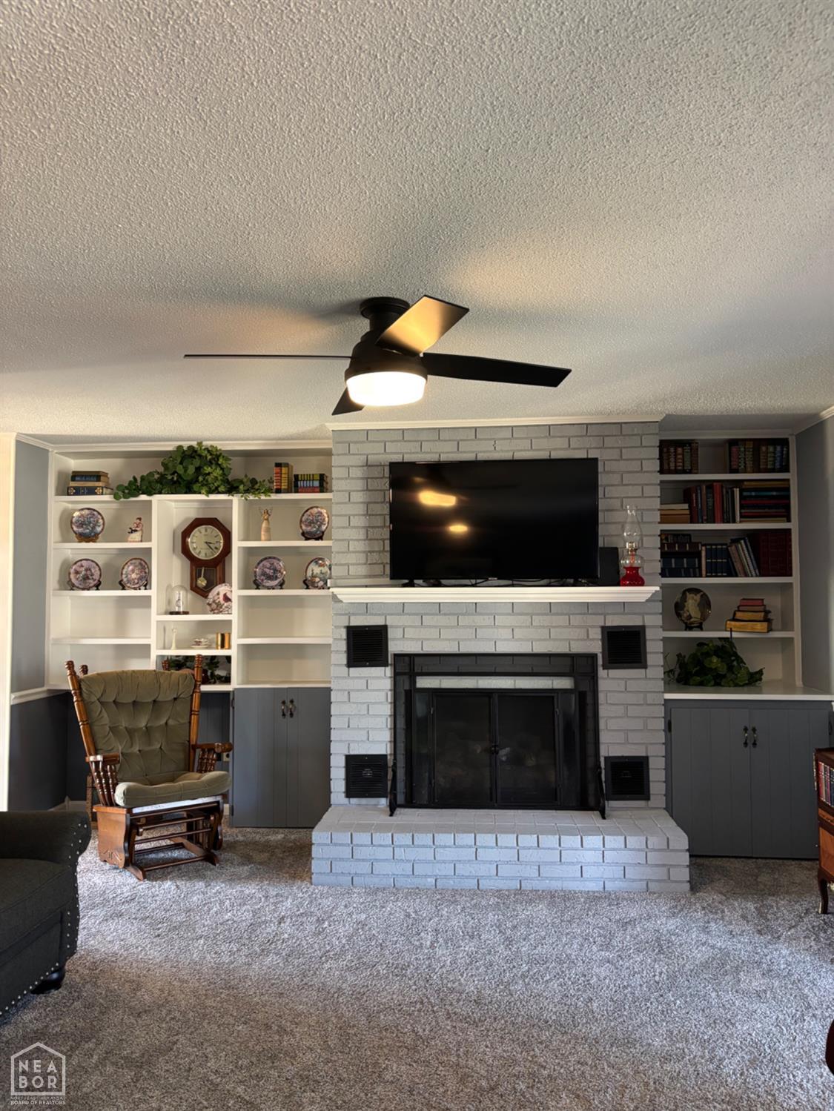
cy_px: 556
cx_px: 417
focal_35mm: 26
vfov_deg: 67.3
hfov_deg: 53.1
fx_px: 835
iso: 320
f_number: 1.6
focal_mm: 5.96
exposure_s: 1/60
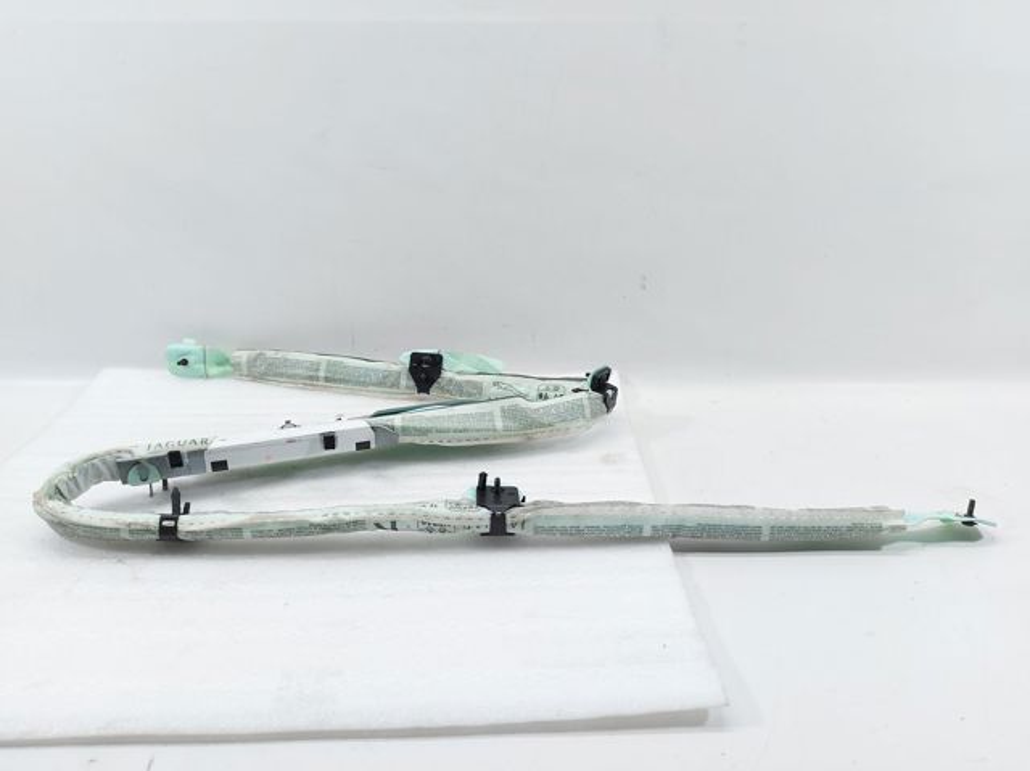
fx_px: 714
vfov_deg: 56.8
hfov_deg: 71.6
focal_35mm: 24
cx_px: 515
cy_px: 386
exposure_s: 1/50
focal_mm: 5.23
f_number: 1.8
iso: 50
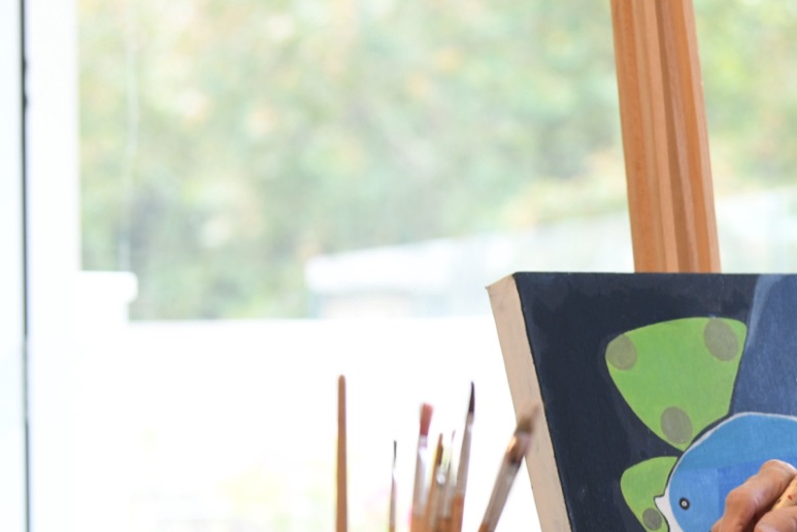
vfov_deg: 7.5
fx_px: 4008
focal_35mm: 181
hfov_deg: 11.2
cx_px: 813
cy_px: 587
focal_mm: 70
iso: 800
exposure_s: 1/160
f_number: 4
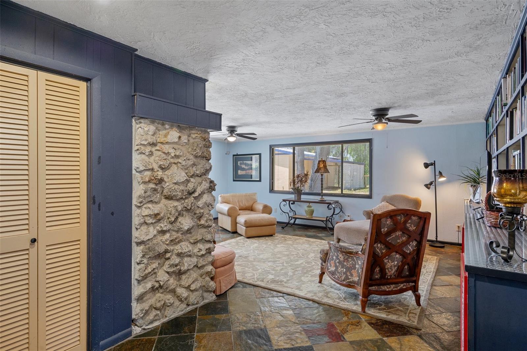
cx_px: 264
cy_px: 176
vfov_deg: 64.5
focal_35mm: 19
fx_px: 278
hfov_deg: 86.9
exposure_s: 1/1.67
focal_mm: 19
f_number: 9
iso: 320
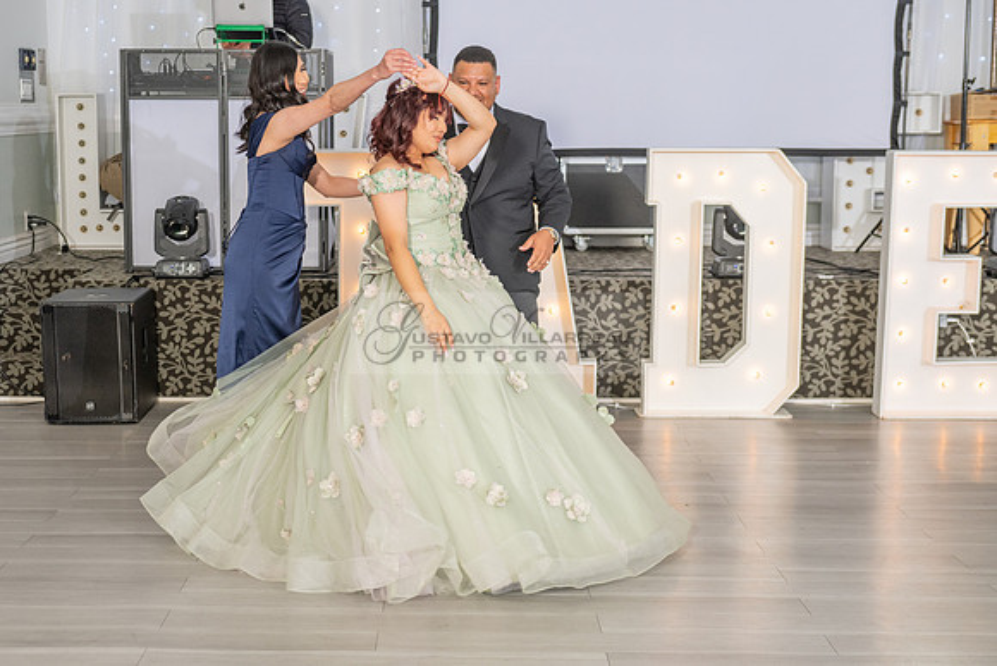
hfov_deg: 33.3
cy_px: 400
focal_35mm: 60
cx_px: 399
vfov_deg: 22.6
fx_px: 1662
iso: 500
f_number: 3.5
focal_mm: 50
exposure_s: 1/160
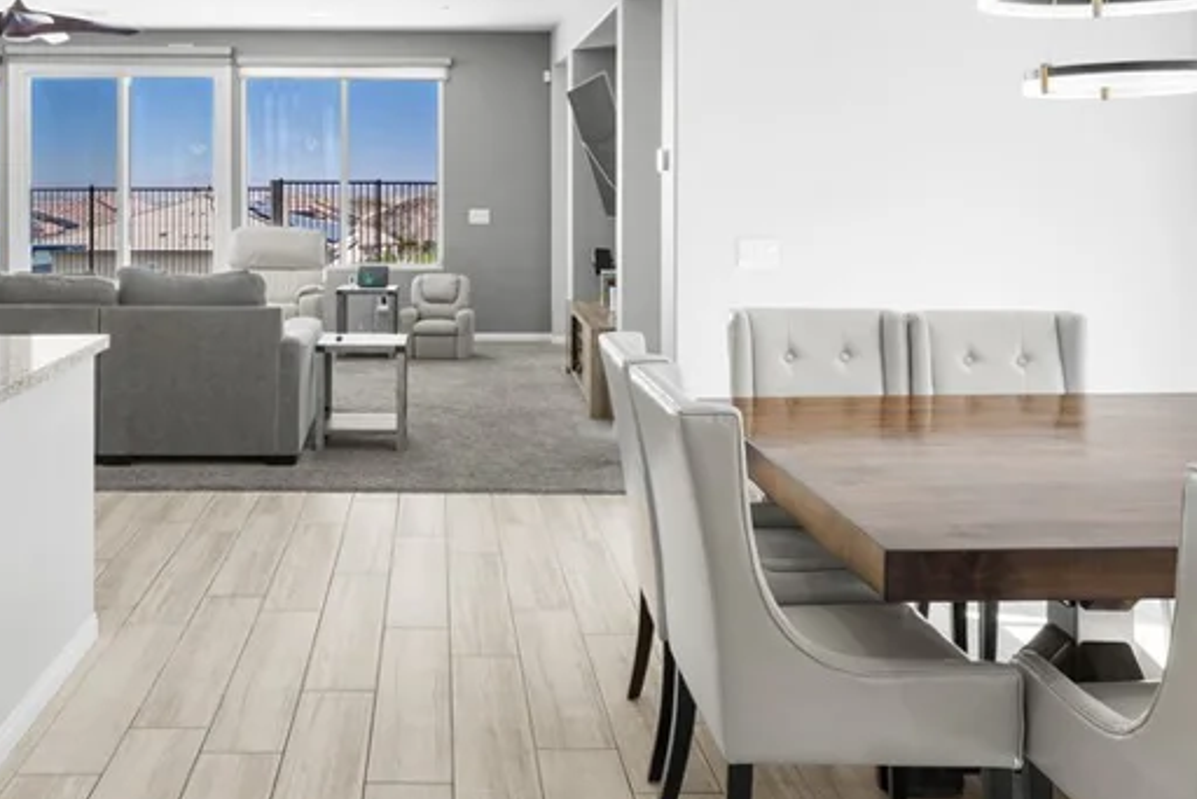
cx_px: 440
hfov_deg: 52.5
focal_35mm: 36
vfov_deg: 36.0
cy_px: 193
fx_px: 1198
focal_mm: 18
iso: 320
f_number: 8
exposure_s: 1/4
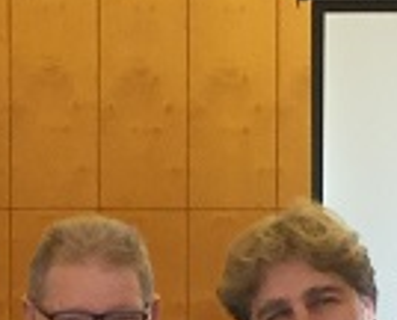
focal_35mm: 207
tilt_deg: -7.1
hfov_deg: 9.3
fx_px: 2439
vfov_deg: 7.4
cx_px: 172
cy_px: 459
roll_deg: -0.4
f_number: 2.4
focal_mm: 3.3
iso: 125
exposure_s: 1/33
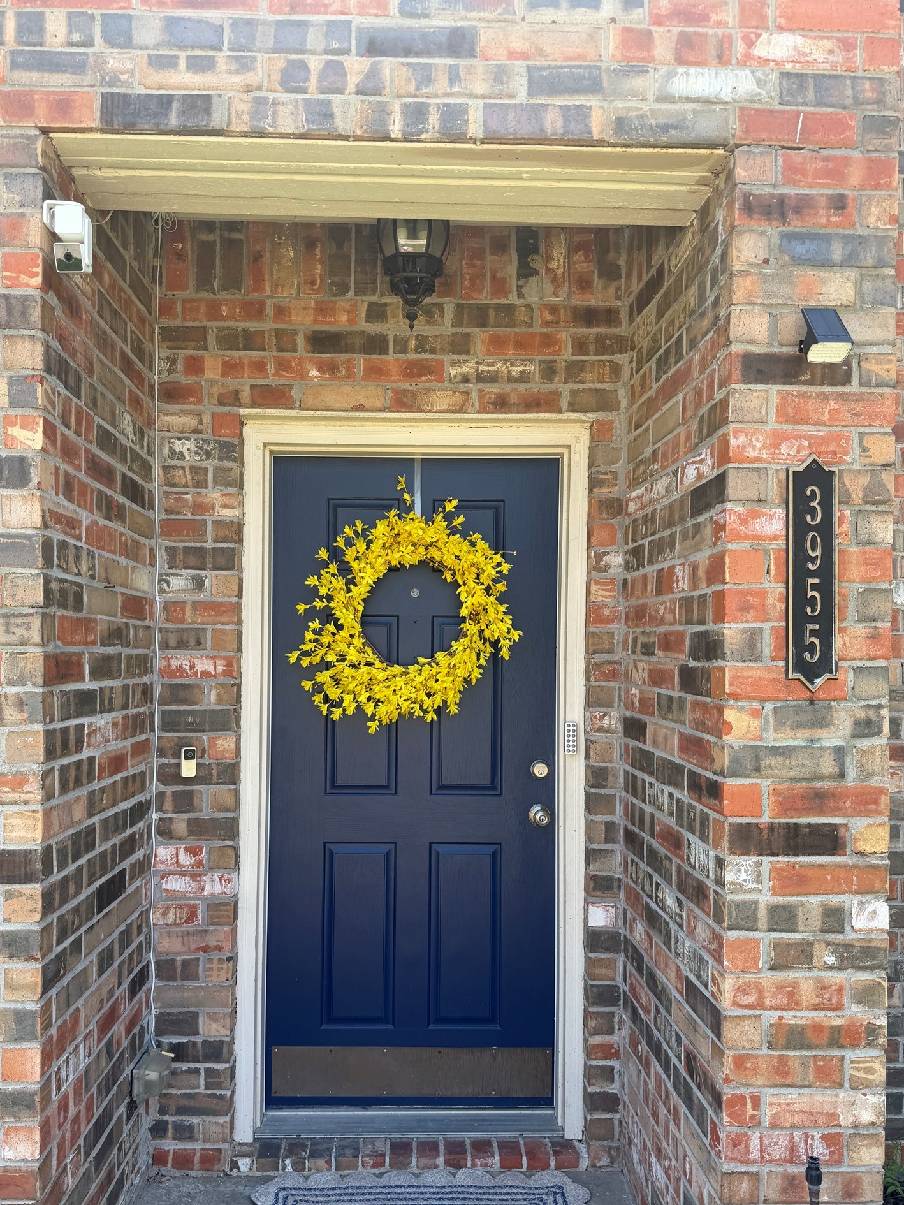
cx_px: 421
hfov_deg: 53.0
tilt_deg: +0.9
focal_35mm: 26
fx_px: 905
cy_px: 650
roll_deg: +1.4
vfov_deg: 67.2
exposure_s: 1/708
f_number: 1.78
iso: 80
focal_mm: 6.76
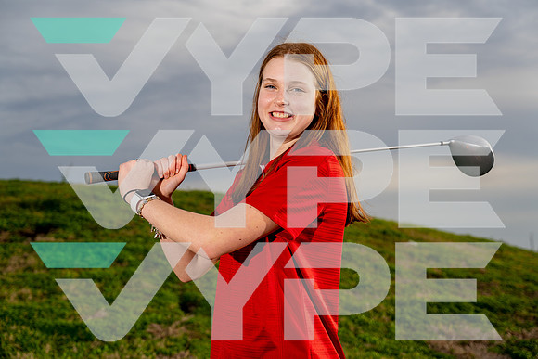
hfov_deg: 38.9
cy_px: 180
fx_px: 762
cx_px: 269
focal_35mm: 51
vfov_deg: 26.5
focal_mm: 51
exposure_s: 1/1000
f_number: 4
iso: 100
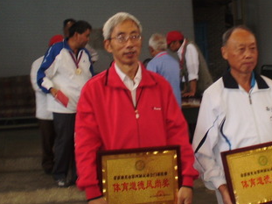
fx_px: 636
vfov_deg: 18.0
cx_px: 196
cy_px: 33
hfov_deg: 23.9
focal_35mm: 81
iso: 64
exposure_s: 1/30
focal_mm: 6.3
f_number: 3.1
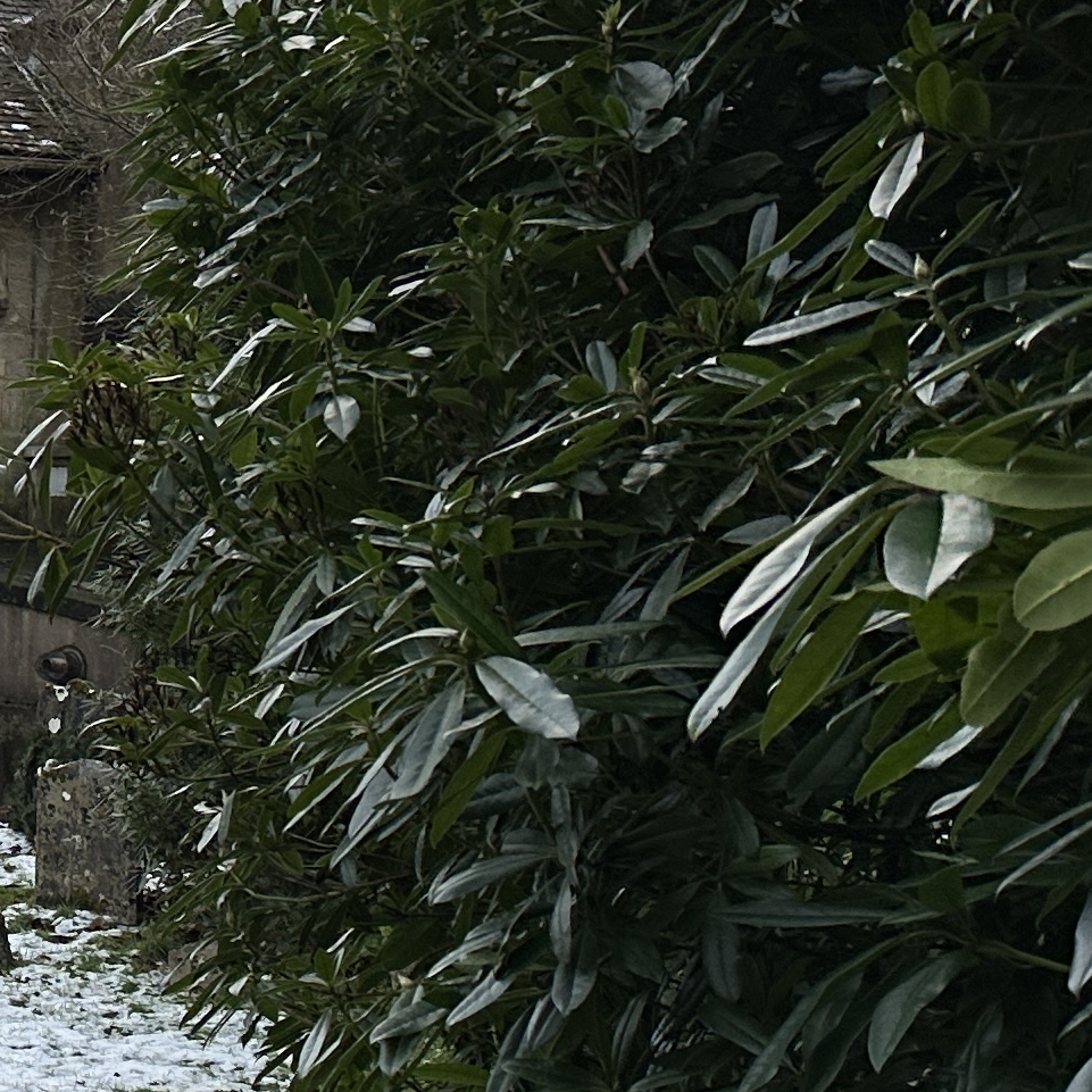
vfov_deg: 19.5
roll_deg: -0.5
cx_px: -968
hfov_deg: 16.0
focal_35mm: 89
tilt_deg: -1.2
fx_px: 3176
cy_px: 503
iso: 80
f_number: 1.78
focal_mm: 6.86
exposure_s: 1/971
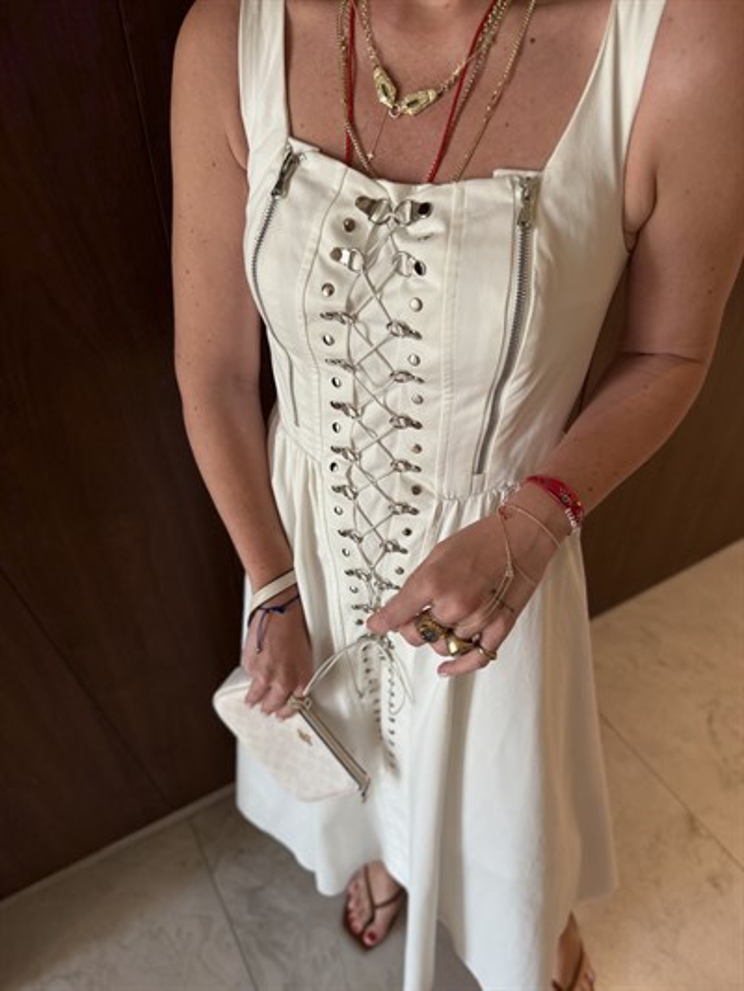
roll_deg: +0.3
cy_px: 496
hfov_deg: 56.8
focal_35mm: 24
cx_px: 372
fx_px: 687
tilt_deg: -41.0
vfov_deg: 71.6
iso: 200
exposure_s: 1/100
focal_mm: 6.76
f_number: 1.78
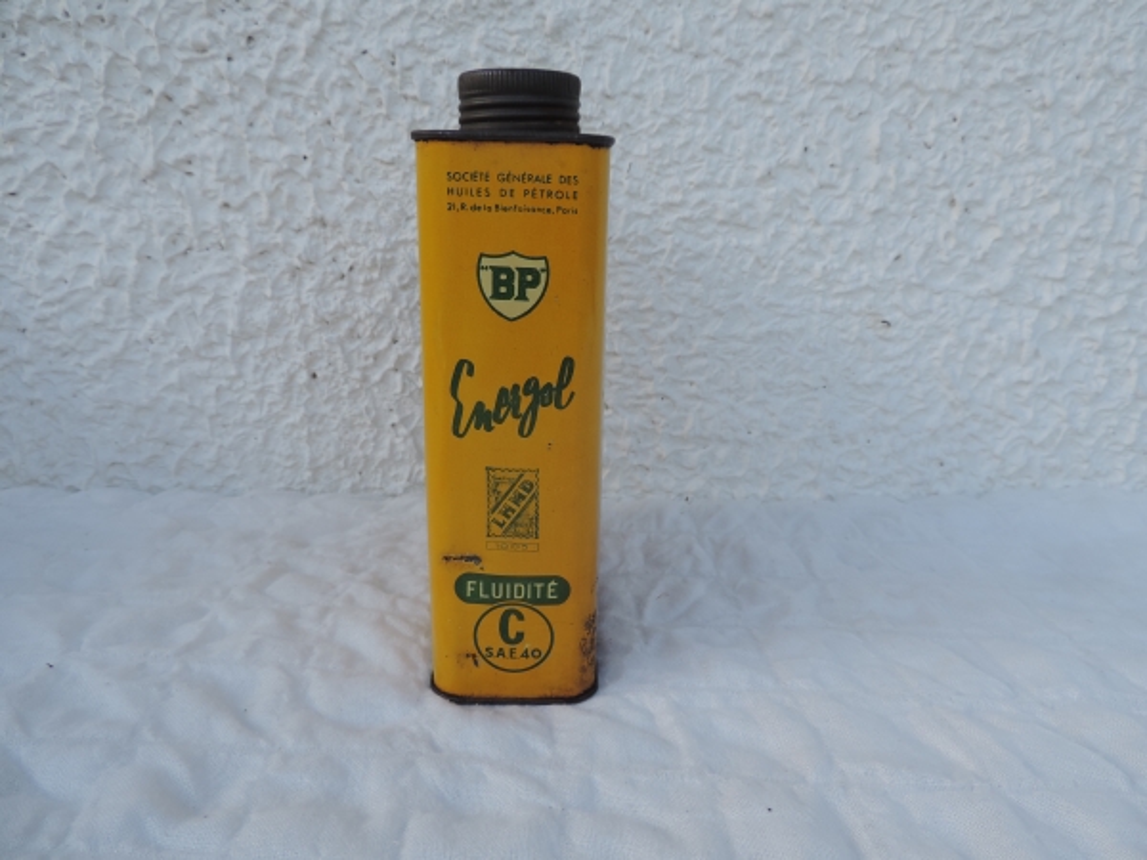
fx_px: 795
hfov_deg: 71.6
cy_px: 430
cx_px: 574
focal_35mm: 24
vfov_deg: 56.8
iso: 80
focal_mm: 4.3
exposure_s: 1/500
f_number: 3
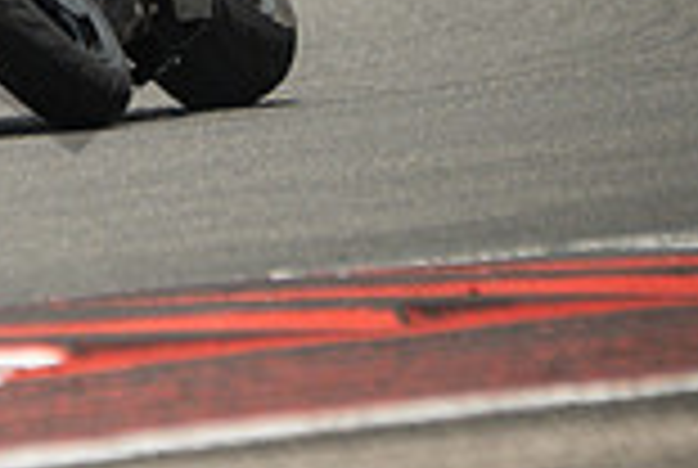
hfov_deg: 0.9
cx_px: -266
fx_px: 43553
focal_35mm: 2242
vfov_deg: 0.6
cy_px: -281
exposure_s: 1/1600
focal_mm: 400
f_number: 5.6
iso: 640
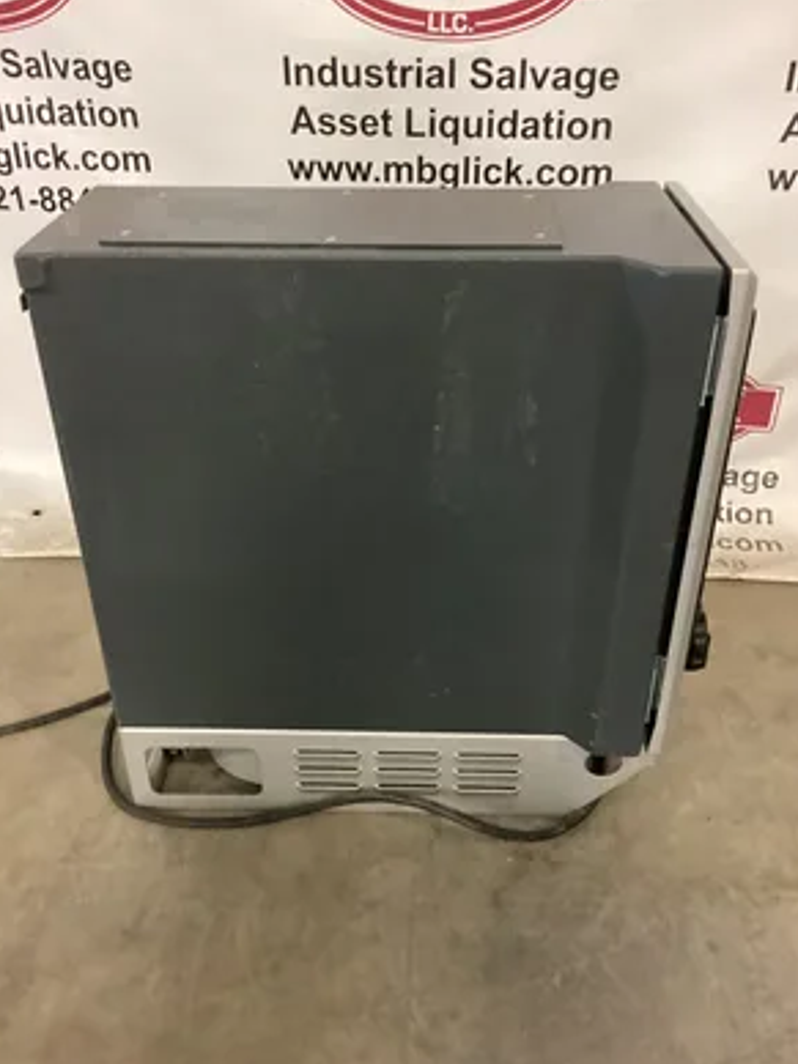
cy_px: 543
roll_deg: +2.1
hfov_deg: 44.2
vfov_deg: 56.8
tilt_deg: -32.6
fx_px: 984
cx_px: 403
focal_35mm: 32
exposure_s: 1/25
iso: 640
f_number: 2.4
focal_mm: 3.3
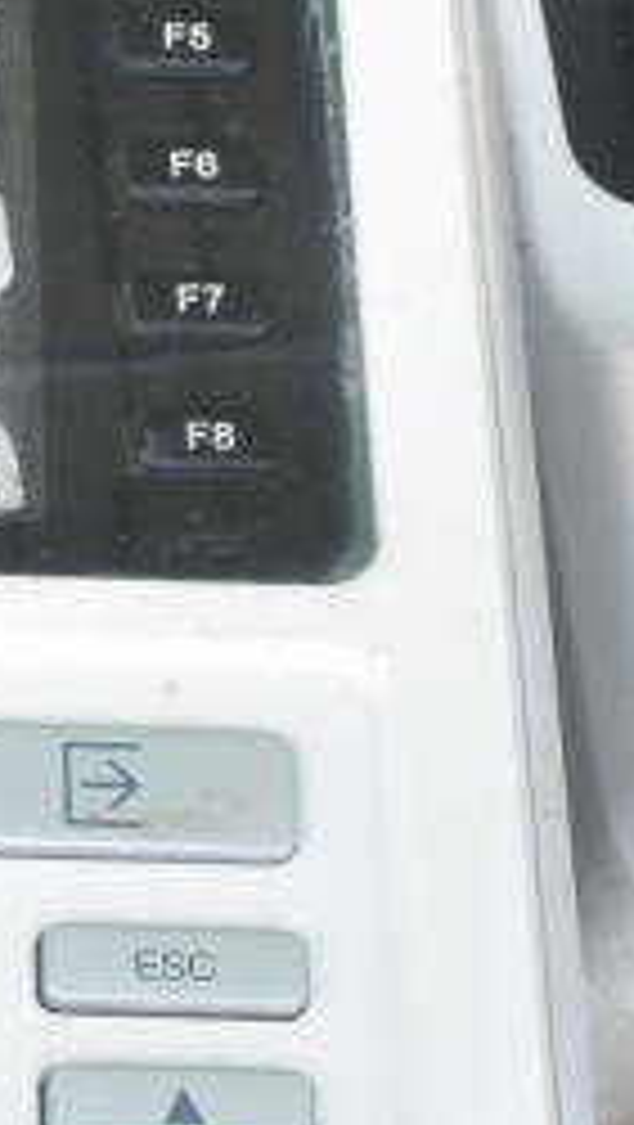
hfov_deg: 8.5
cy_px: 1044
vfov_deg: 15.3
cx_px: -459
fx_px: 4116
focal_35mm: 138
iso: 1600
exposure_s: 1/500
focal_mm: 24
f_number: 11
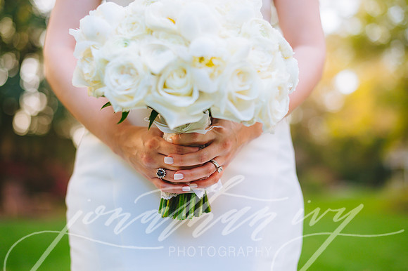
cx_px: 204
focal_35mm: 50
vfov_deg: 27.0
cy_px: 136
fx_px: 566
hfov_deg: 39.6
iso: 400
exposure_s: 1/400
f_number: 2
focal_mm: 50
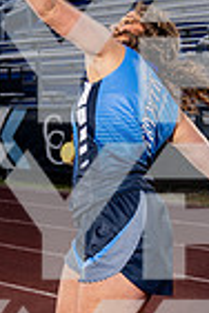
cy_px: 213
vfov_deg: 18.2
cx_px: 118
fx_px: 975
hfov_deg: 12.2
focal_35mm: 112
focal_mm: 35
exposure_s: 1/250
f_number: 4
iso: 100
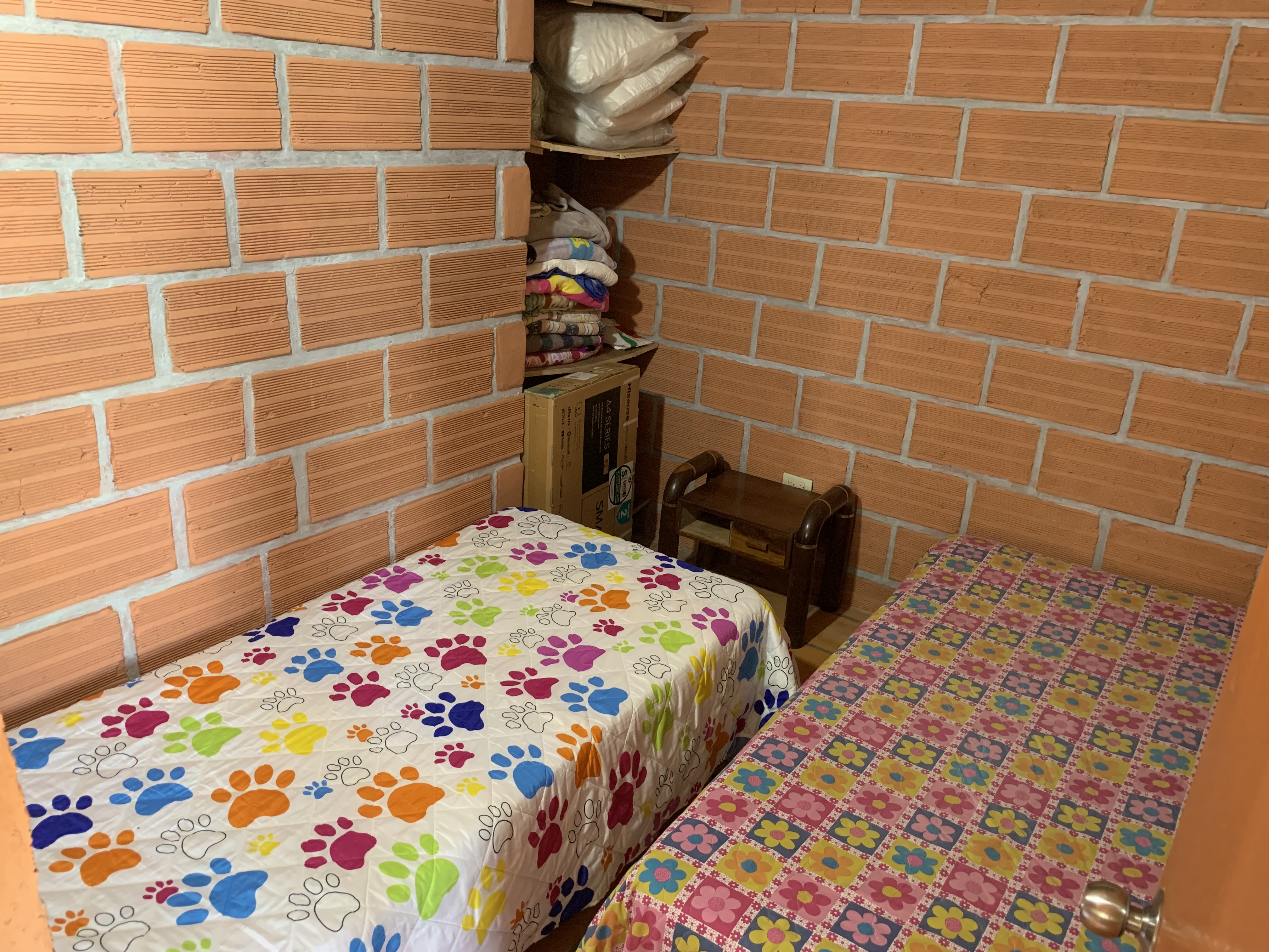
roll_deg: -3.5
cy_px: 476
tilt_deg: -21.5
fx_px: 953
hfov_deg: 67.3
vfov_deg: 53.1
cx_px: 634
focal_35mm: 26
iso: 400
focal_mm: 4.25
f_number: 1.8
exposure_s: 1/60
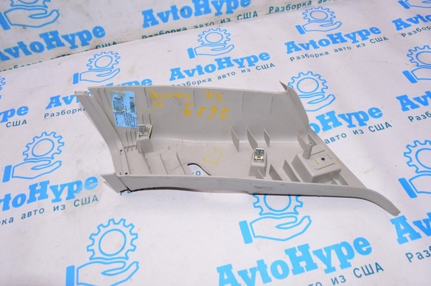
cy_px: 143
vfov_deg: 47.8
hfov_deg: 67.4
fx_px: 323
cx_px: 216
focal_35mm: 27
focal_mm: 18
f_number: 8
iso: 1600
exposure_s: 1/160
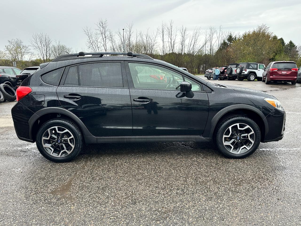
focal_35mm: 24
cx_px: 150
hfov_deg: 71.6
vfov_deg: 56.8
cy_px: 113
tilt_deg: -11.8
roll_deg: +1.7
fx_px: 209
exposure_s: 1/164
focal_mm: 6.86
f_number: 1.78
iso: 80
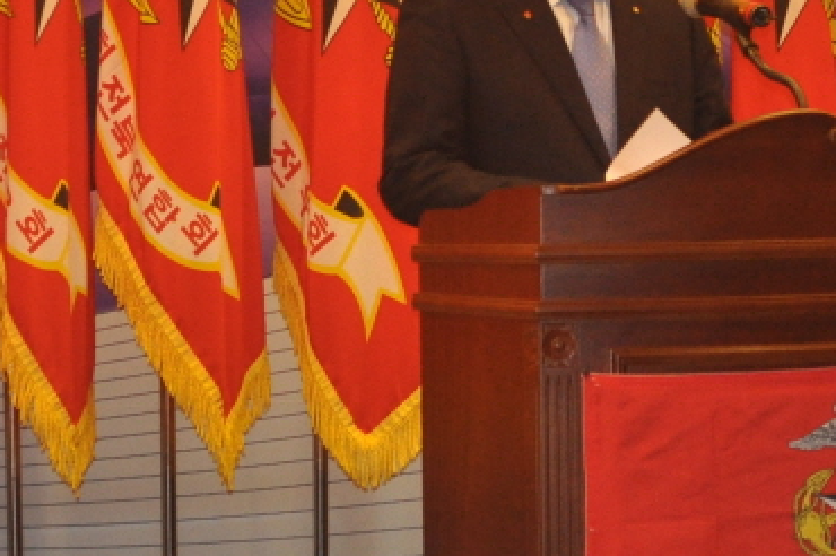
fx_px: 2108
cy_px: 87
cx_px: 642
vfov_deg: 14.9
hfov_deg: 22.2
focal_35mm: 91
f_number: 4
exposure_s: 1/125
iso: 800
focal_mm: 35
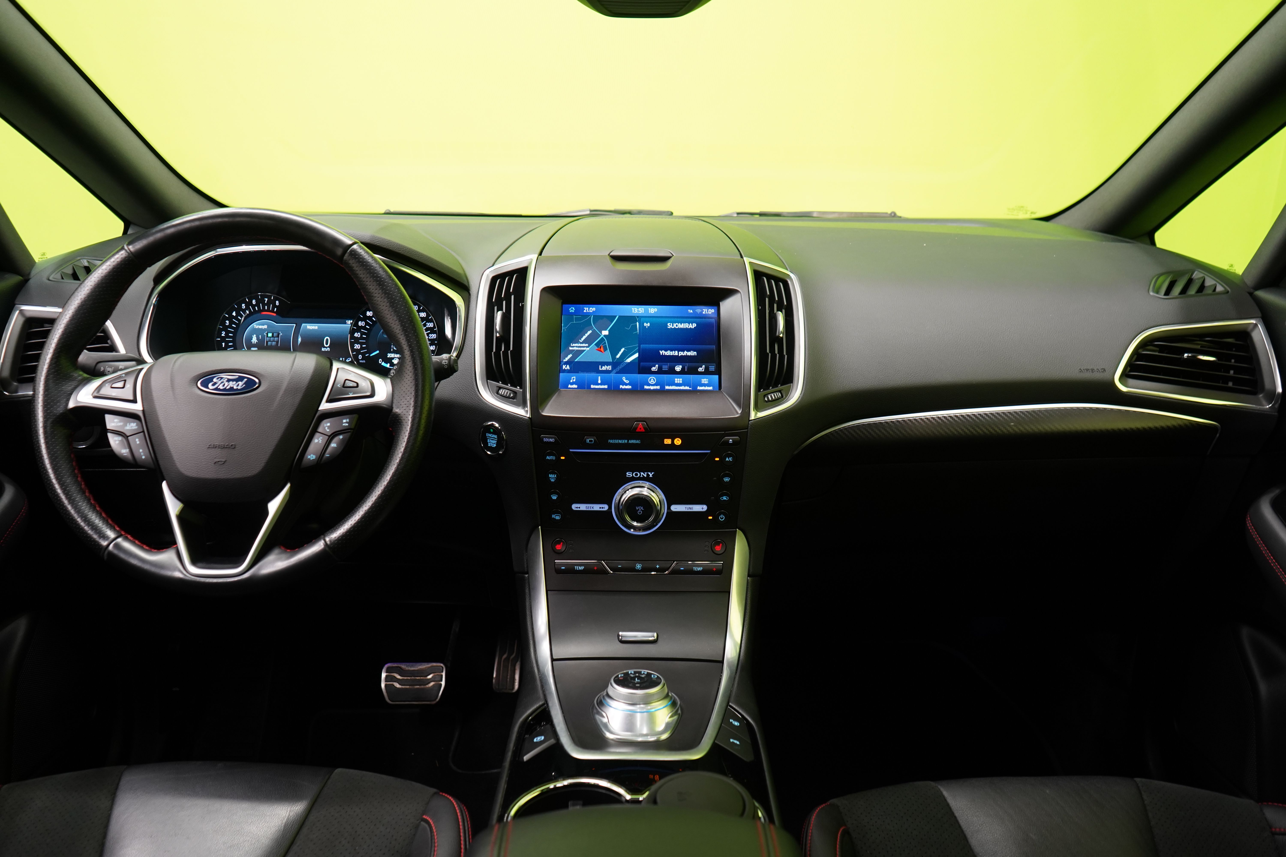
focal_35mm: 28
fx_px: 1000
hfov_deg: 65.5
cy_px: 428
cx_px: 643
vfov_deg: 46.4
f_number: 5
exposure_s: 1/25
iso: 1250
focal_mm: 28
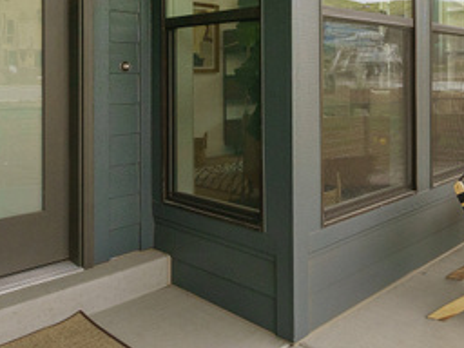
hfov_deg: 49.1
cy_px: 82
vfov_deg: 38.5
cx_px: 355
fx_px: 483
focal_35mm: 36
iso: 320
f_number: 9
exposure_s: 1/160
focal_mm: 10
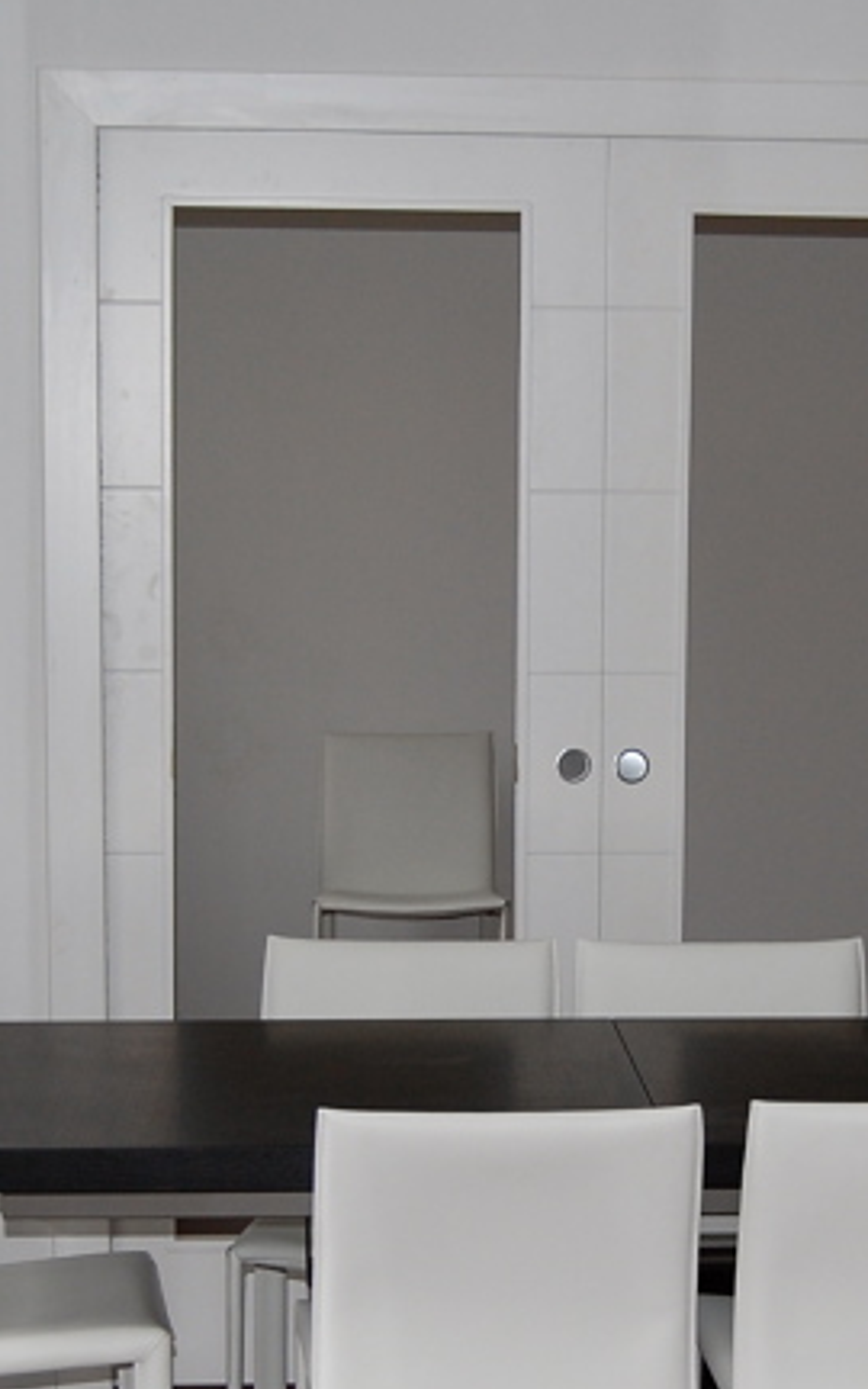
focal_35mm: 99
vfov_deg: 20.9
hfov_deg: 13.2
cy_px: 913
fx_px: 3750
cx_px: 575
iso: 400
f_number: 4.5
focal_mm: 31
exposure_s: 1/60
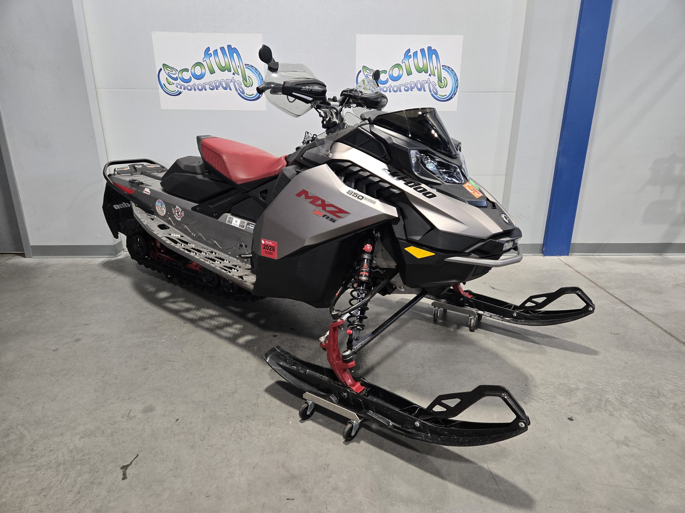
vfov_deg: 58.9
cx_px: 342
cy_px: 256
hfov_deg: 73.9
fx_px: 455
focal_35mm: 23
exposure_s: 1/120
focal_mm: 5.4
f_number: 1.8
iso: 250
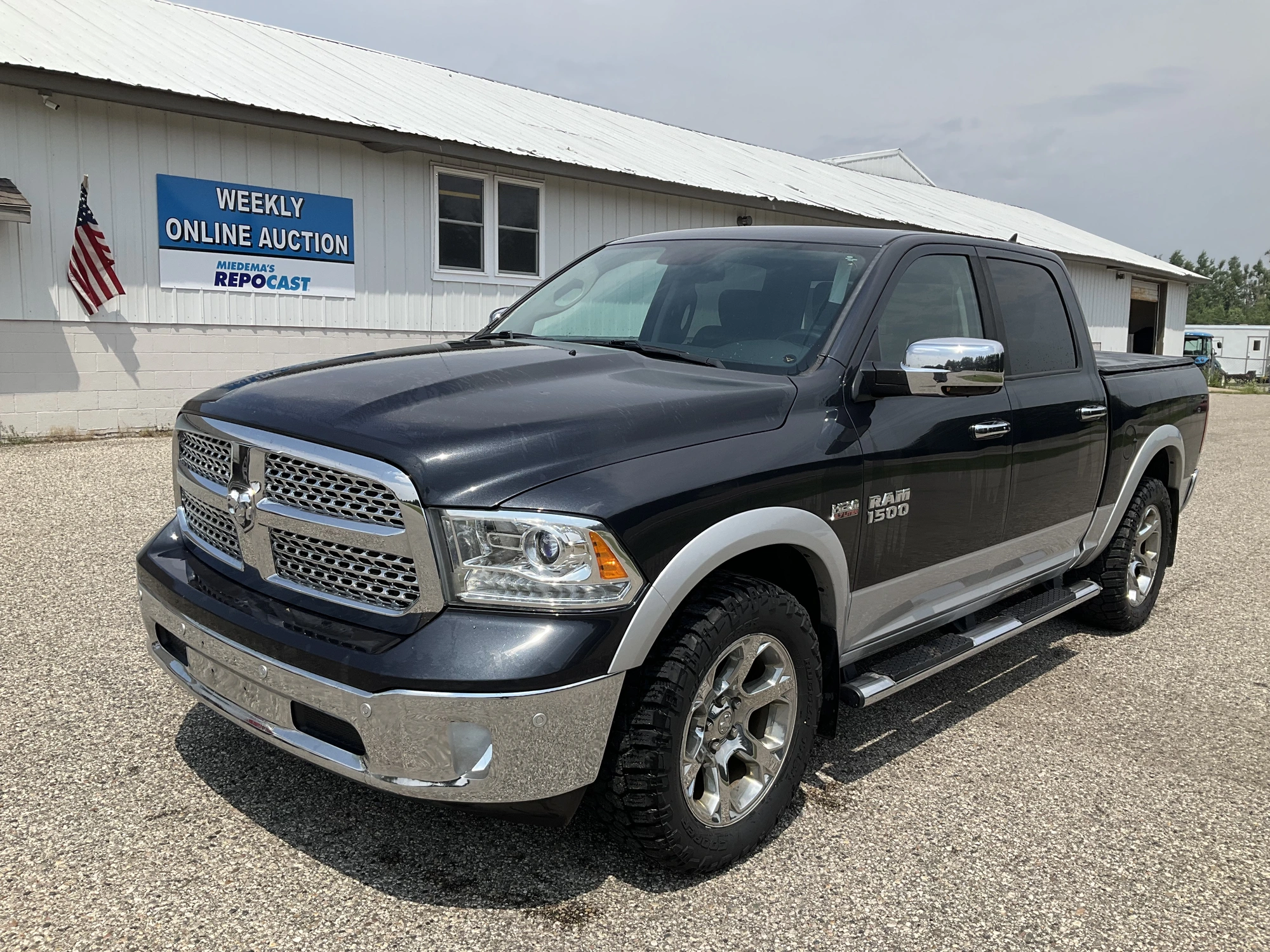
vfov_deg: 48.2
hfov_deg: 61.7
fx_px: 1064
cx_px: 635
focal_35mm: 29
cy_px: 476
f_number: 1.8
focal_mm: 3
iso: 25
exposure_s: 1/2801
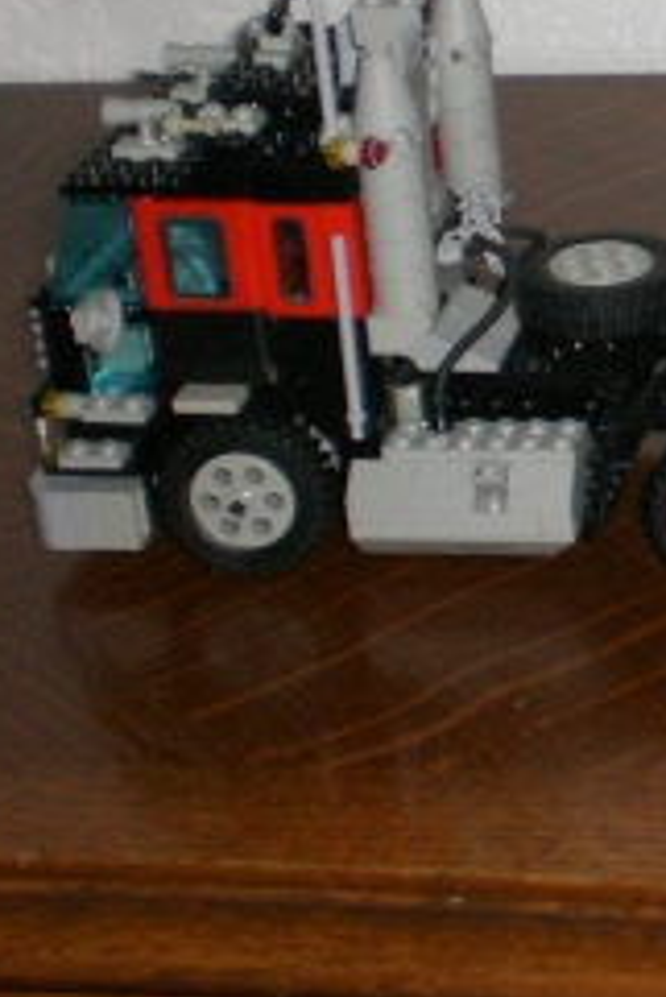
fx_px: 2909
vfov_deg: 19.3
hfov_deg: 12.0
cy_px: 273
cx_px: 1204
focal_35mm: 105
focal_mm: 6.3
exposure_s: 1/60
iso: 200
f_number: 3.1
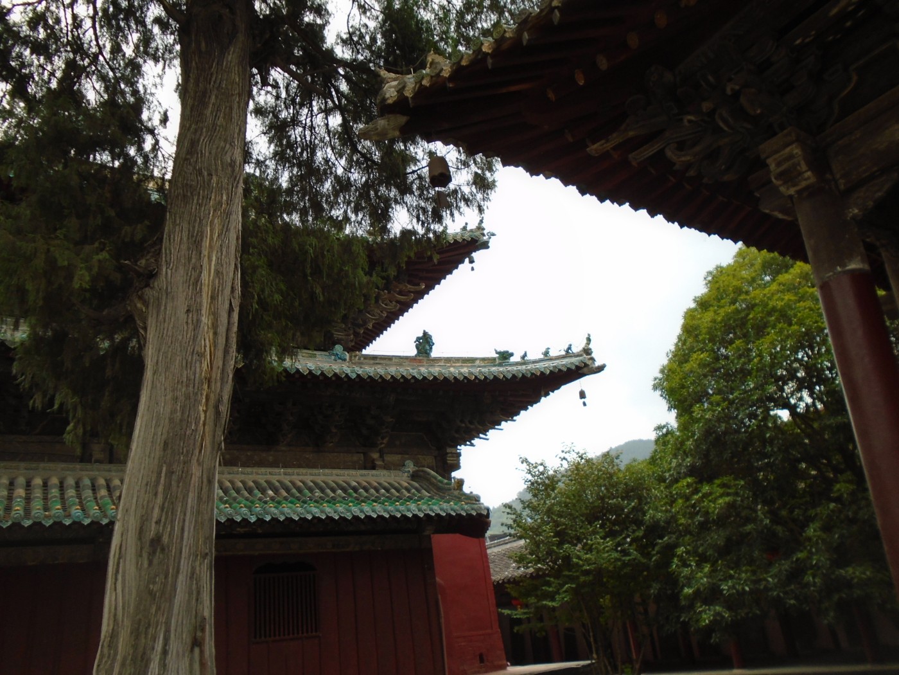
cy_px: 338
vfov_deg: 53.1
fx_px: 675
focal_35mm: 26
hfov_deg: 67.3
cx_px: 450
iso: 100
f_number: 3.2
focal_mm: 4.6
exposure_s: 1/320
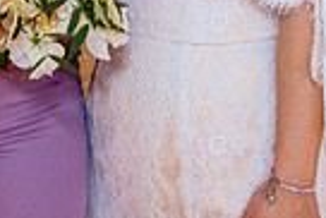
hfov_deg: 14.1
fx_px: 1314
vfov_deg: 9.0
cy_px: -190
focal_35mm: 145
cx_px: 110
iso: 1000
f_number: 4
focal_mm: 26
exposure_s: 1/160
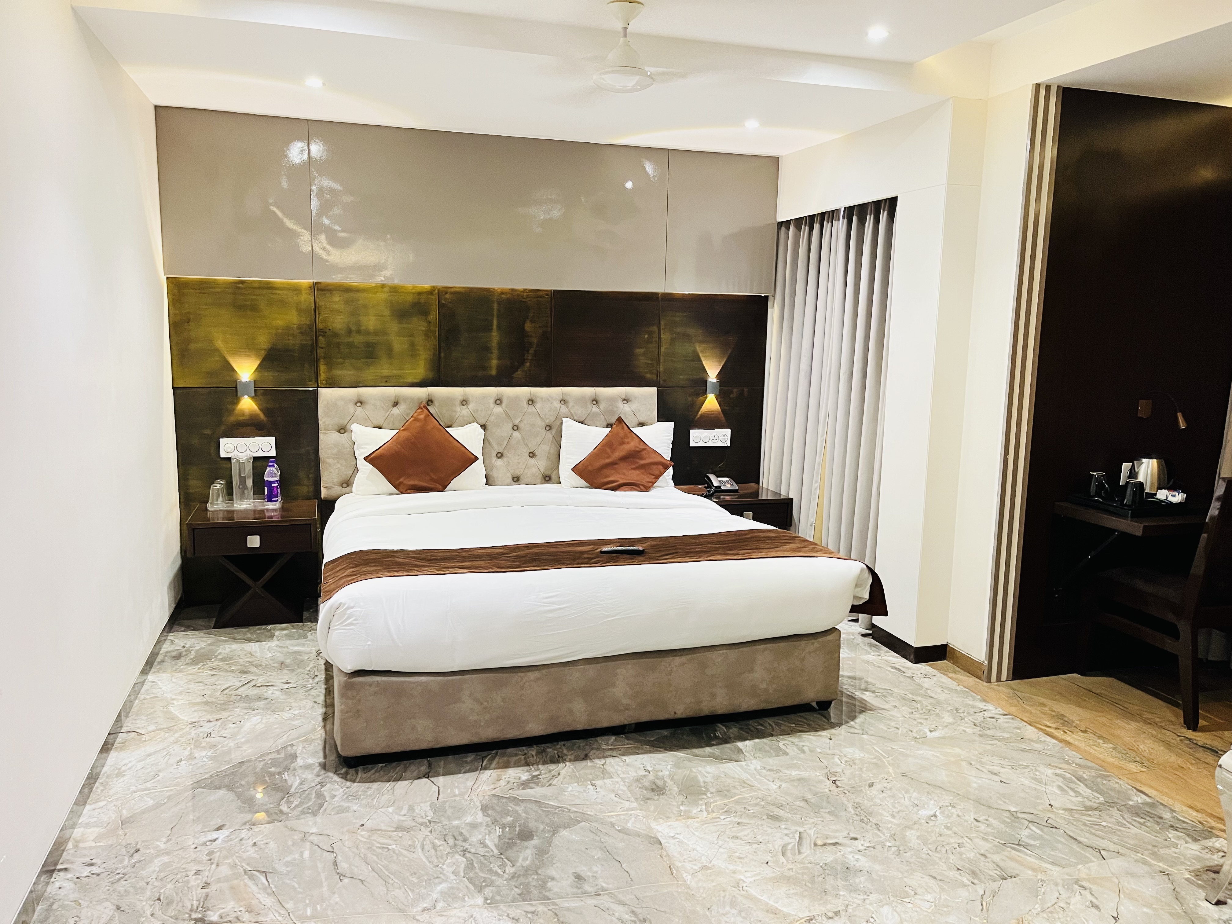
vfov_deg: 53.1
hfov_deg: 67.3
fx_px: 925
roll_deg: -0.8
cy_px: 462
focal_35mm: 26
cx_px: 616
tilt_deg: -8.9
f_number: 1.6
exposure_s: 1/50
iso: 400
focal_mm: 5.1
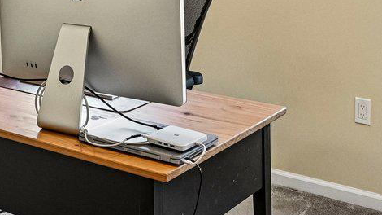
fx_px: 739
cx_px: 128
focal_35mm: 73
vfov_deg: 15.4
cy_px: -99
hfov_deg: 28.8
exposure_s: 1/80
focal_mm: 16
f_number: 8
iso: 800
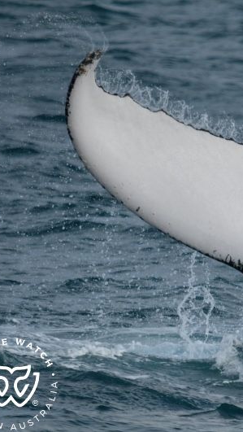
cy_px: 216
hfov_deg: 1.3
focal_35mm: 947
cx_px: 287
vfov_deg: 2.3
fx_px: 10839
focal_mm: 600
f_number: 6.3
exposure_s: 1/8000
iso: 1100
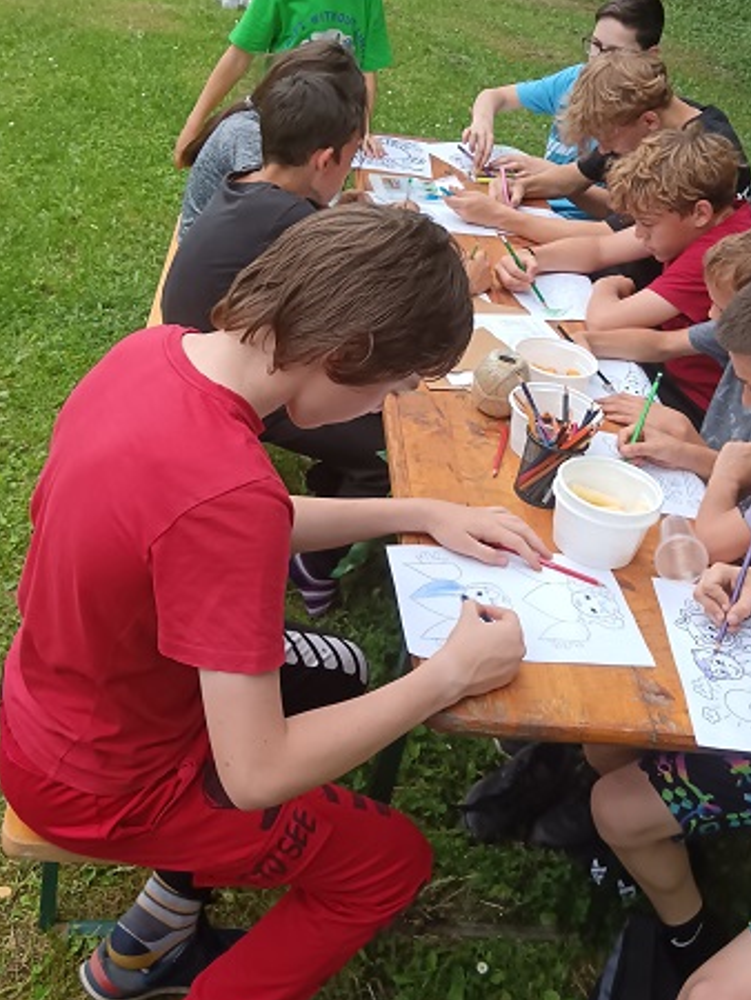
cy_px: 371
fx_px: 1156
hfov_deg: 35.9
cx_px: 435
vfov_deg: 46.3
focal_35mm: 40
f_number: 1.9
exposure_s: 1/900
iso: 283
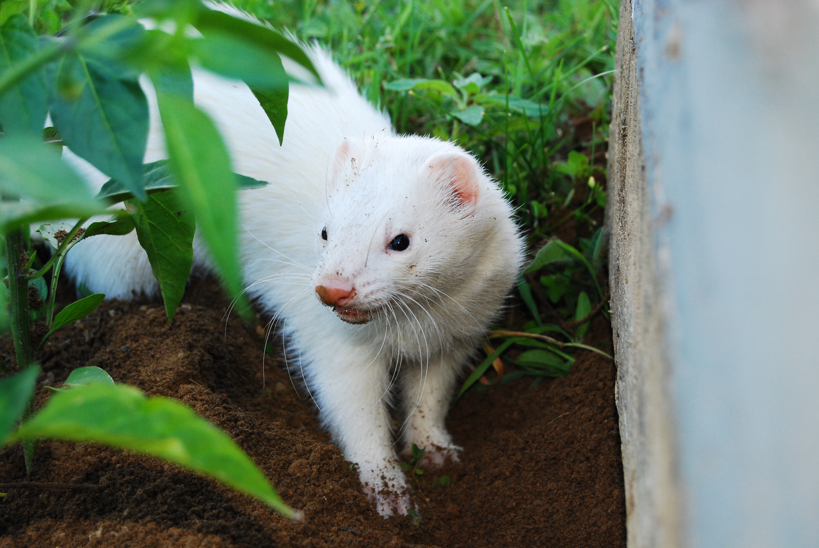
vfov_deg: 16.6
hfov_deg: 24.6
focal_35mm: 82
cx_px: 410
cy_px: 274
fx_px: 1879
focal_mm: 55
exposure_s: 1/200
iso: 500
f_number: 6.3
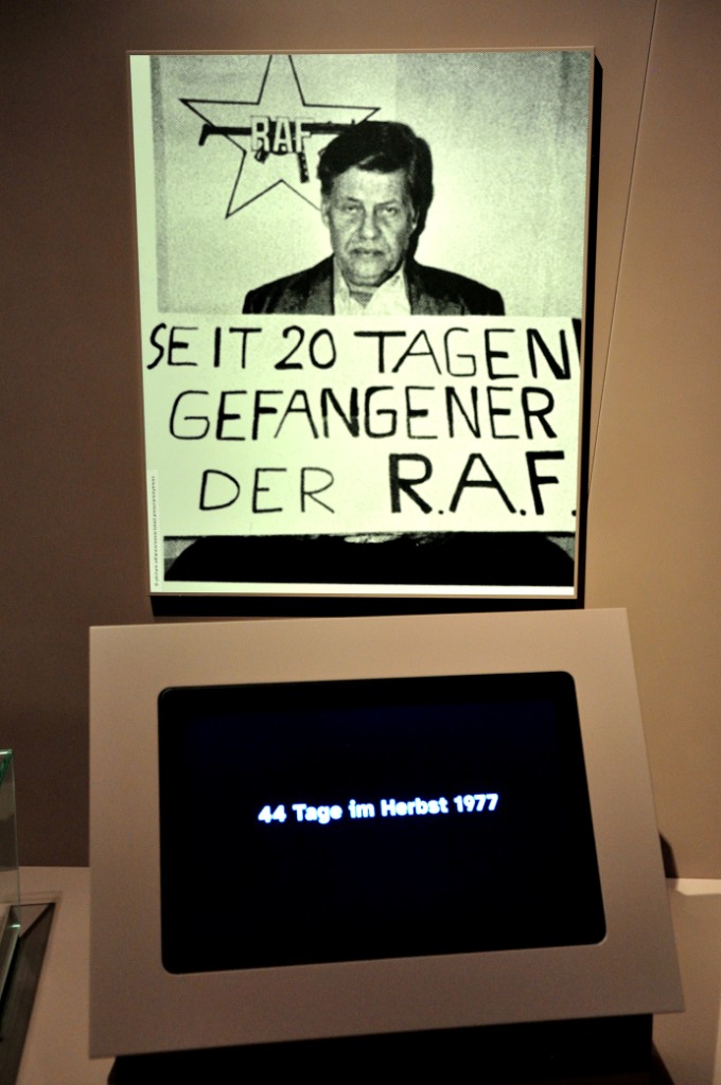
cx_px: 360
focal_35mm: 42
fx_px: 1265
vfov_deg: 46.5
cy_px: 542
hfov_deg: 31.8
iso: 1250
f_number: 3.3
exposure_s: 1/60
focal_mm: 28
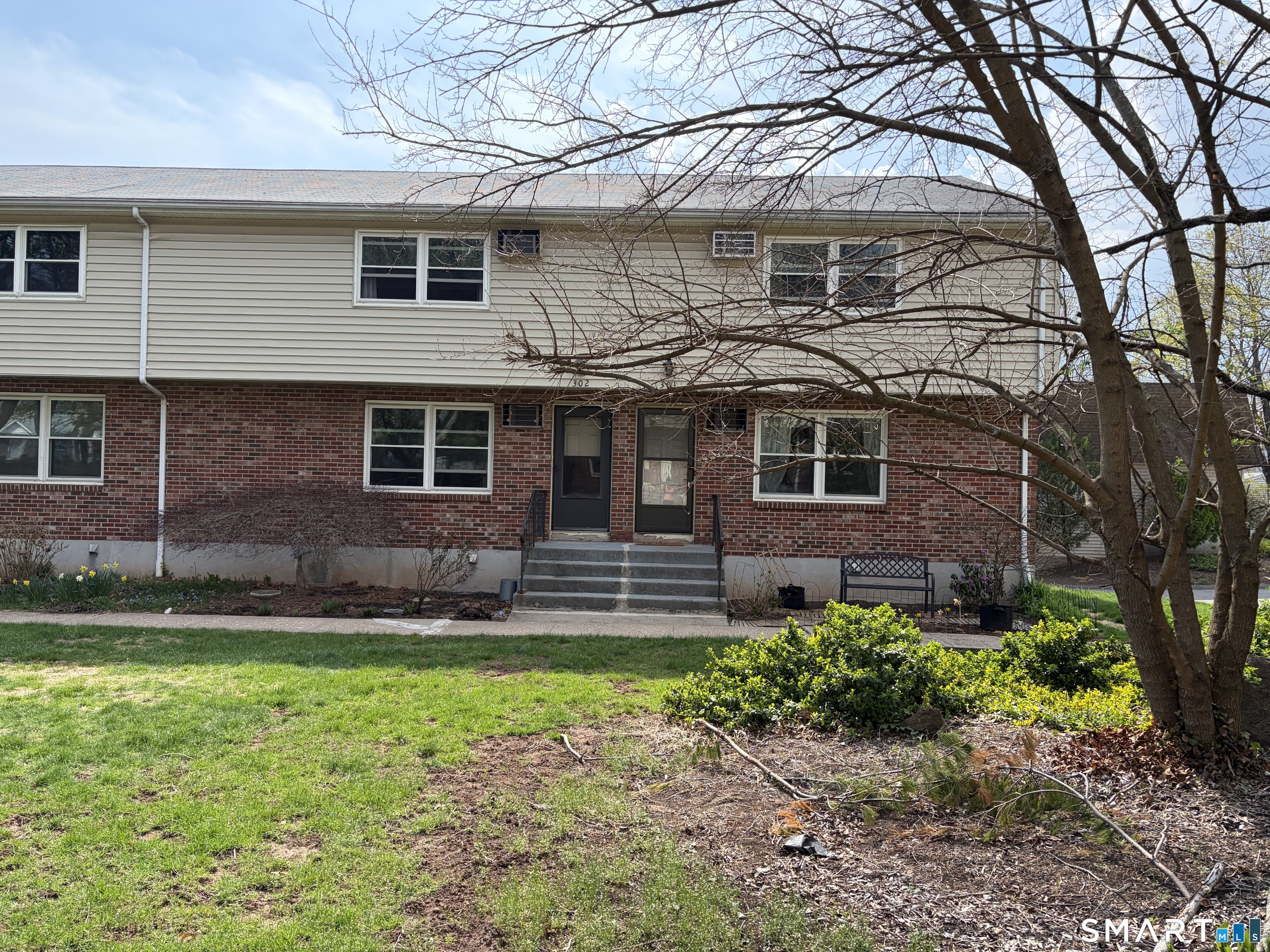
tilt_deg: +1.5
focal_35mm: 26
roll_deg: -1.2
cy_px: 476
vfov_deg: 53.1
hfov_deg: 67.3
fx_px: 954
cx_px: 635
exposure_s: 1/1848
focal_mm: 5.96
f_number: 1.6
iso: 64
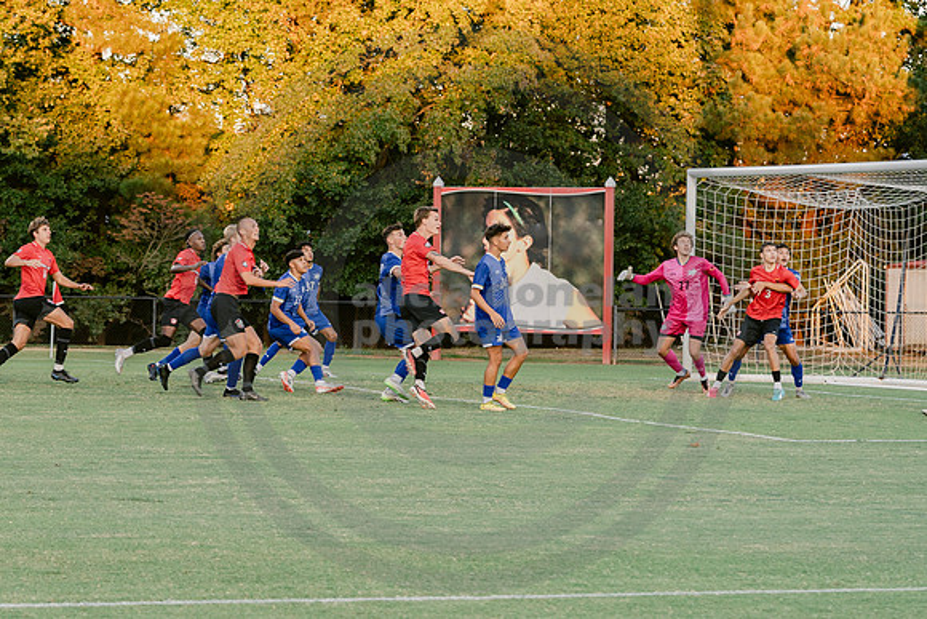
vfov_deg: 10.5
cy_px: 310
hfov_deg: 15.7
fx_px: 3356
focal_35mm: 130
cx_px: 256
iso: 640
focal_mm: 90
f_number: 4.5
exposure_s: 1/250
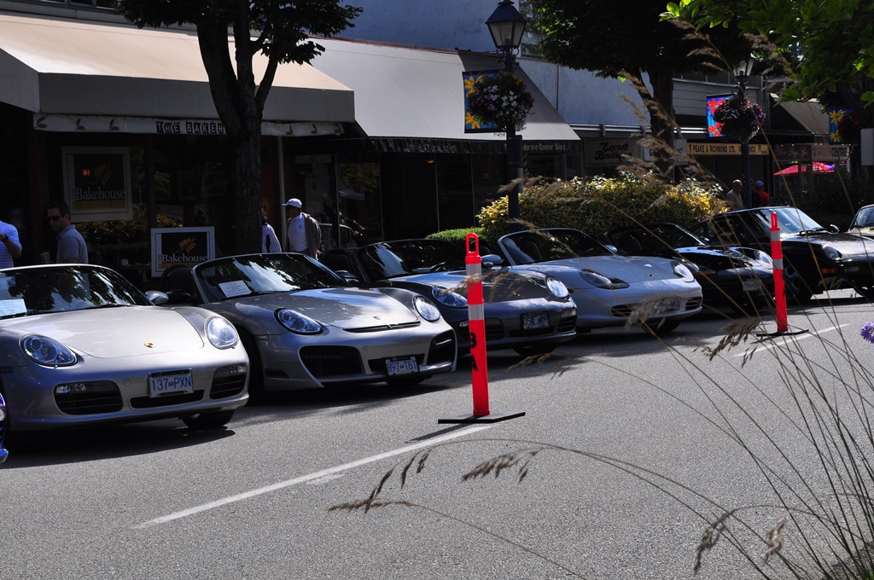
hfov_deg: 24.6
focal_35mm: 82
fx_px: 2000
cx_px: 437
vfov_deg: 16.5
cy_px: 290
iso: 320
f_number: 13
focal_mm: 55
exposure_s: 1/640
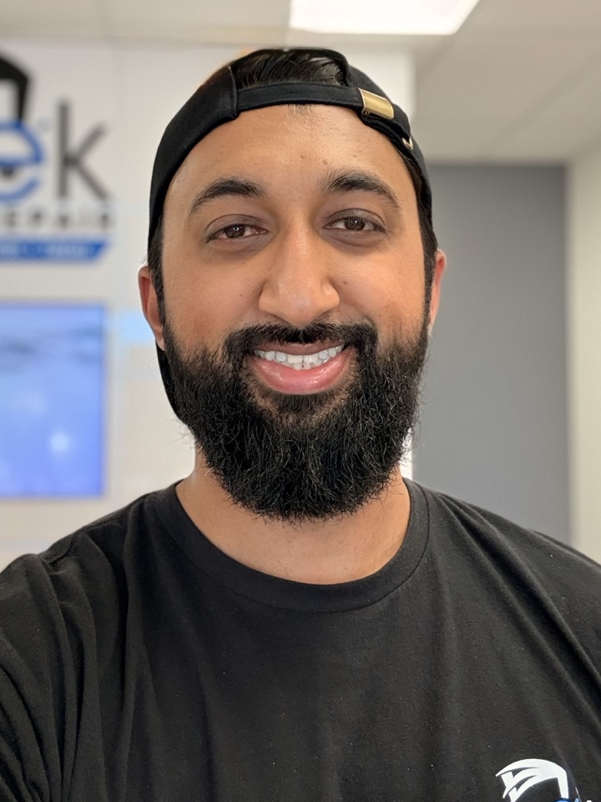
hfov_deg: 32.7
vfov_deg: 42.8
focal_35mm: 44
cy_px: 342
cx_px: 235
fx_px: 1019
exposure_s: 1/60
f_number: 1.9
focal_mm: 2.69
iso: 125
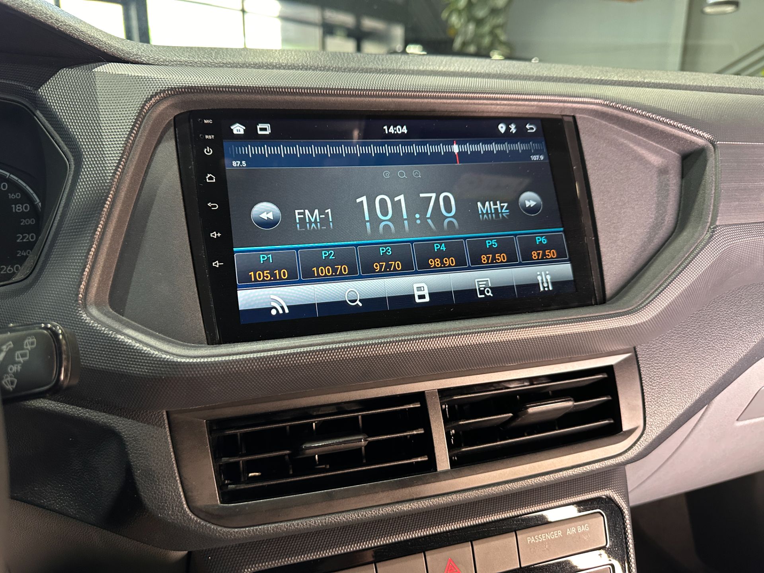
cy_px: 286
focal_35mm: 24
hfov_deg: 71.6
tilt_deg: -15.3
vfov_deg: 56.8
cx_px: 382
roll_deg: +0.1
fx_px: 530
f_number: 1.78
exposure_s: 1/60
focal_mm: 6.86
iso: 400
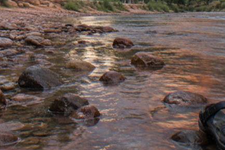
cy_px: 33
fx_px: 575
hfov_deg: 22.0
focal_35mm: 92
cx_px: 152
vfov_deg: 14.8
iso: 320
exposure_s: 1/80
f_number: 11
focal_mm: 40
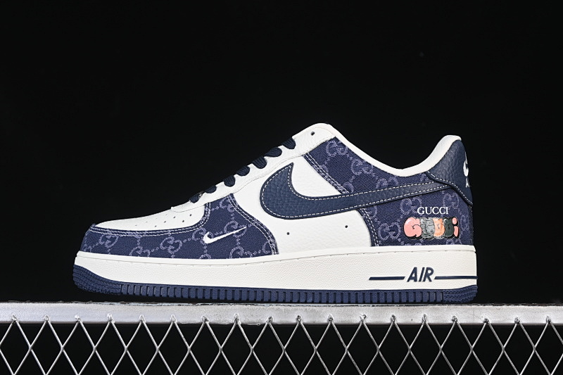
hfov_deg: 27.0
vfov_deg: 18.2
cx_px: 282
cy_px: 188
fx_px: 1173
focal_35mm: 75
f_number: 7.1
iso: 160
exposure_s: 1/60
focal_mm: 50
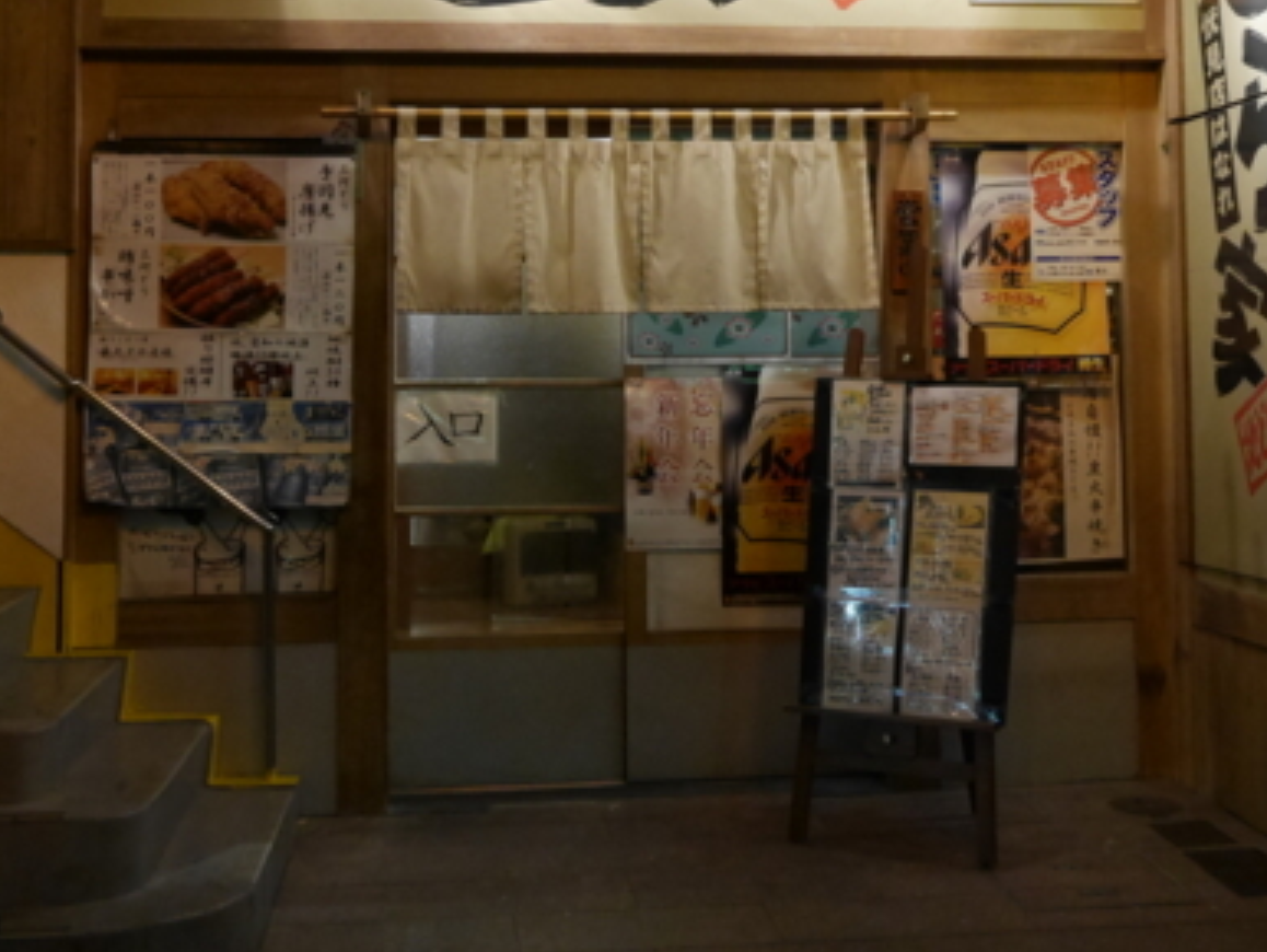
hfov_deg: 34.3
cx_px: 706
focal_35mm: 56
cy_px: 225
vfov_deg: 25.8
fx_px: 2051
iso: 2500
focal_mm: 18
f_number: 4.5
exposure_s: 1/60
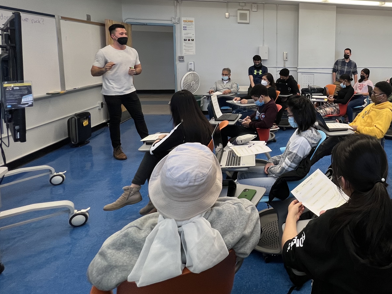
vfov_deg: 58.6
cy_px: 82
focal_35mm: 22
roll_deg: -1.1
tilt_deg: -6.2
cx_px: 312
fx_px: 249
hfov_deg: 69.2
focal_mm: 1.57
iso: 80
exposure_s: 1/62
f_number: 1.8
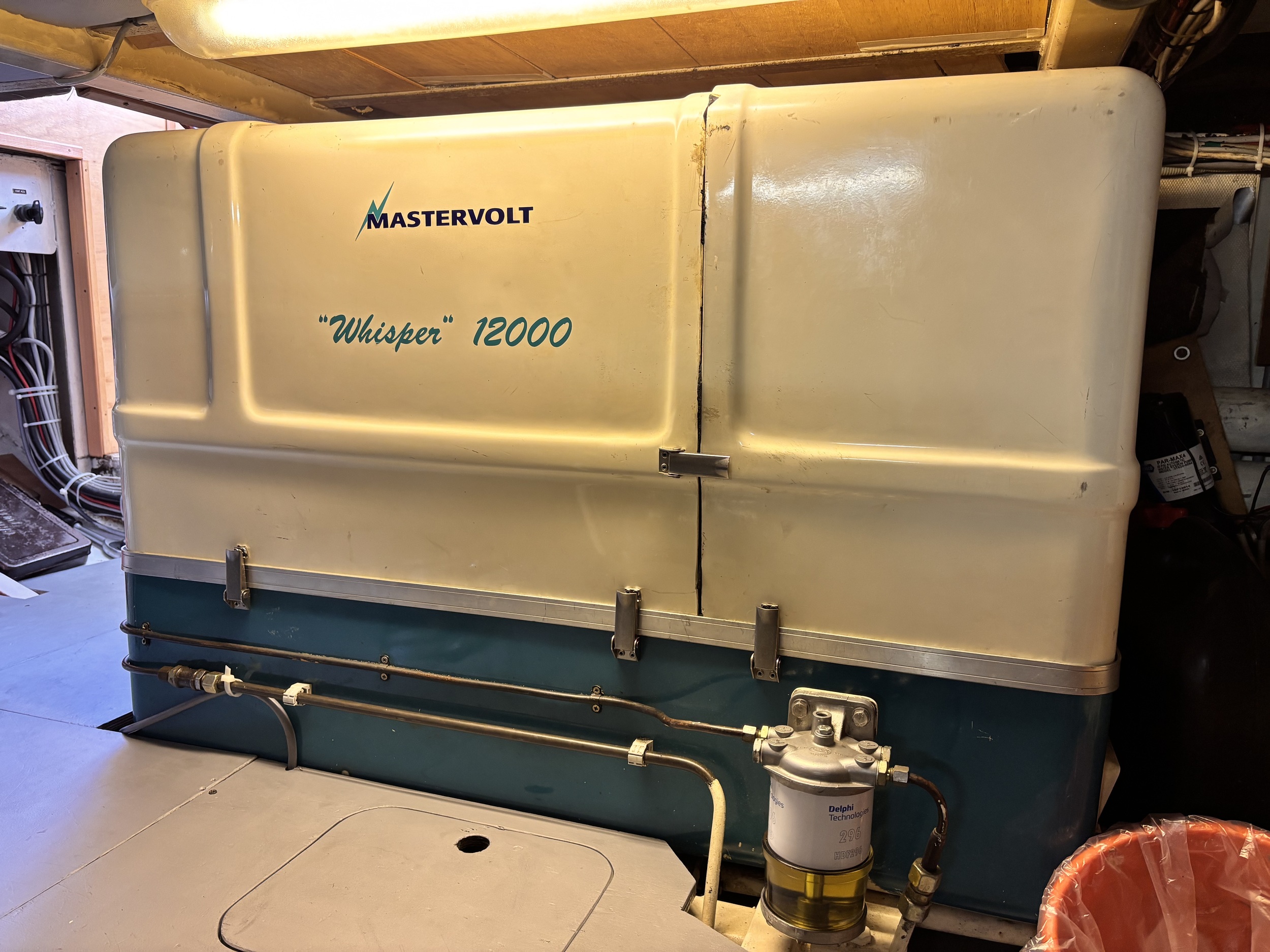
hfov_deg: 67.3
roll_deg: -0.6
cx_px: 635
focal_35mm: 26
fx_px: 954
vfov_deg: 53.1
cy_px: 476
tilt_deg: -9.9
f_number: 1.6
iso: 160
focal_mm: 5.96
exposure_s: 1/50
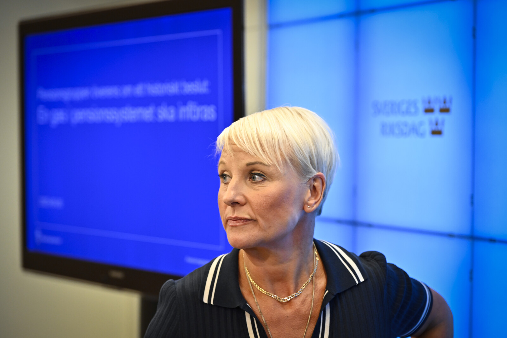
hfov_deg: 22.4
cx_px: 254
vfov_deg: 15.0
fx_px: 1282
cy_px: 169
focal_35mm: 91
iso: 1250
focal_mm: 91
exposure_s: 1/200
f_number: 4
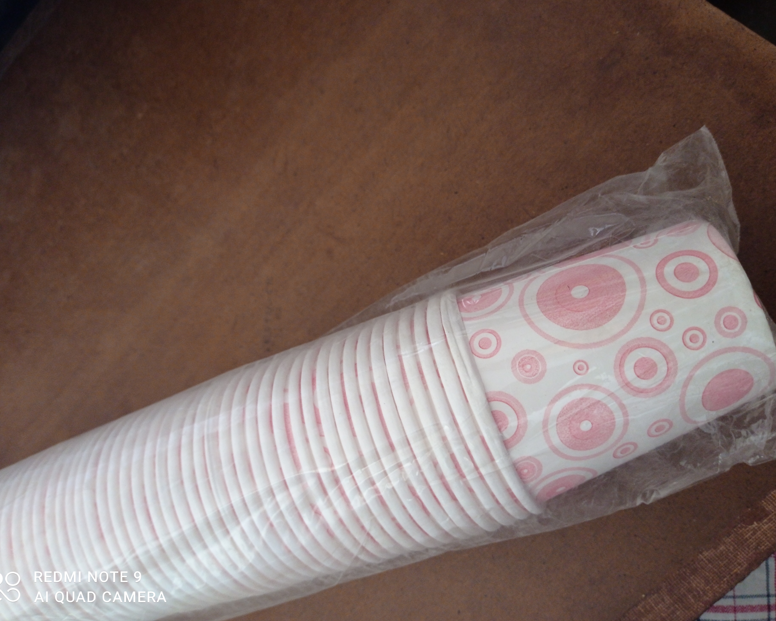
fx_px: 689
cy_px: 311
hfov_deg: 58.8
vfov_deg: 48.5
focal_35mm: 30
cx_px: 387
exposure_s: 1/25
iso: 381
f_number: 1.79
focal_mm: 4.74
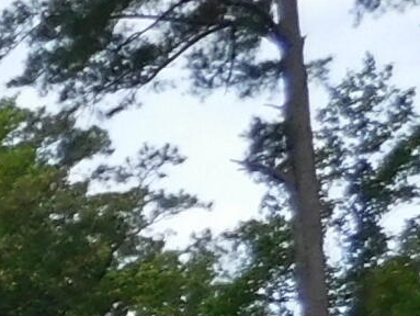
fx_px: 2186
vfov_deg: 7.5
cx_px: -1079
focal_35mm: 180
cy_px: 881
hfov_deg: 8.2
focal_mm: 4
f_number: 6
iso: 125
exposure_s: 1/400
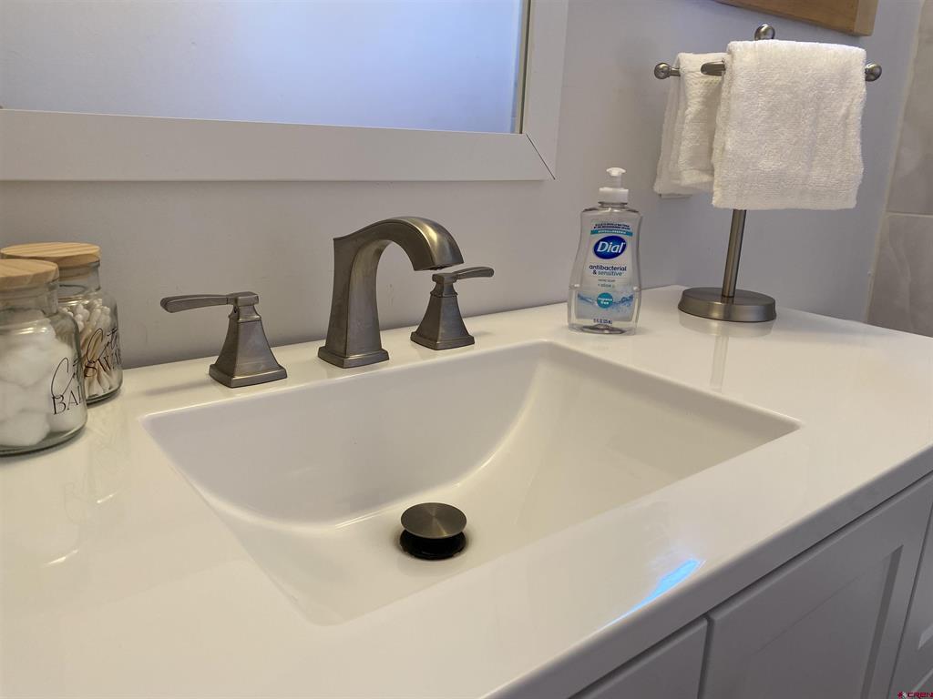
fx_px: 701
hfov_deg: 67.3
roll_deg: -1.4
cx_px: 466
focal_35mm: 26
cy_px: 350
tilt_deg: -16.0
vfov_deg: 53.1
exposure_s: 1/60
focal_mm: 4.25
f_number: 1.8
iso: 64
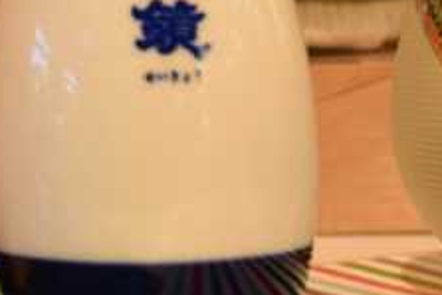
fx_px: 2113
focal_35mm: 172
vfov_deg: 7.9
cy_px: -124
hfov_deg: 11.9
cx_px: 36
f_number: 5.6
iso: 400
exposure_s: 1/125
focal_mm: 32
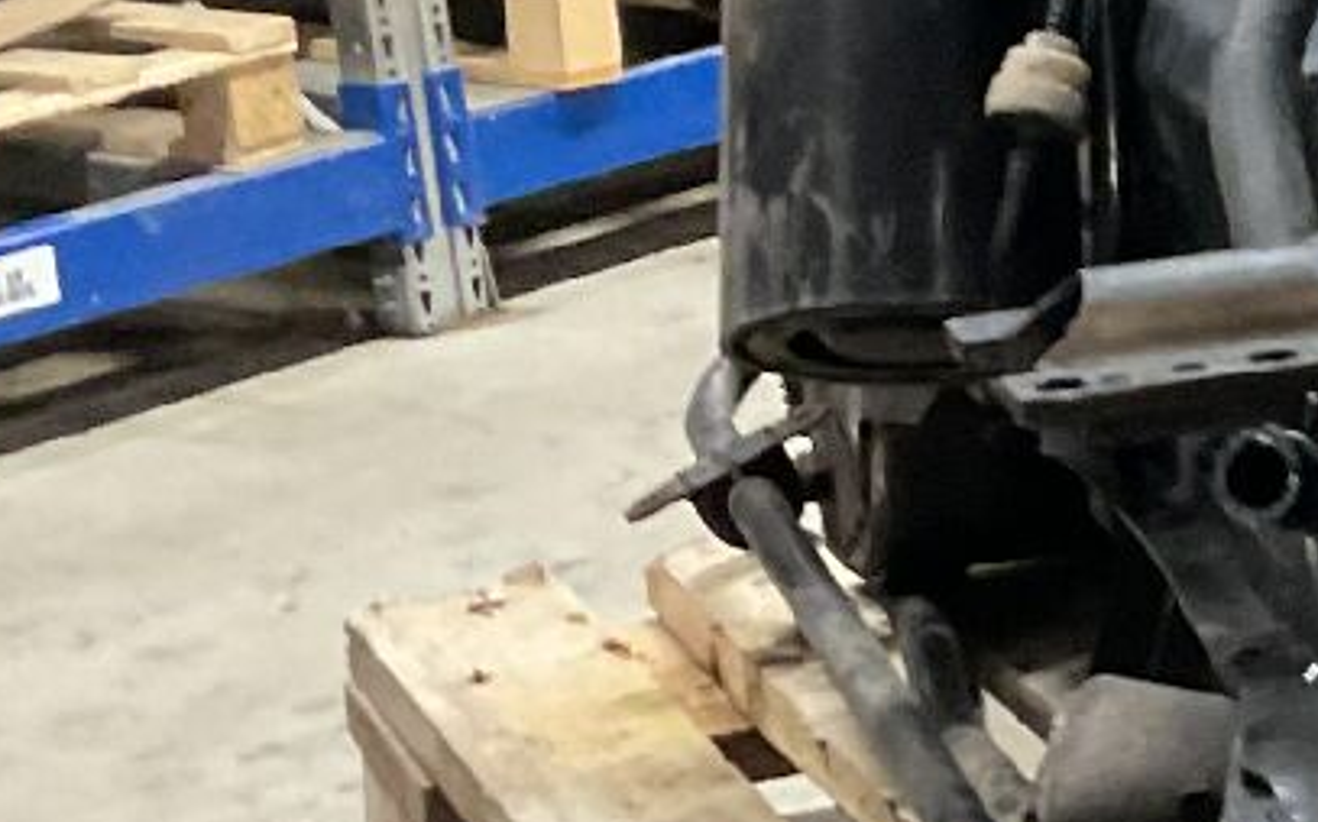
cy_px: 403
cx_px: 2233
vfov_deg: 9.0
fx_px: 5206
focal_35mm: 145
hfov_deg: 13.2
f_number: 1.8
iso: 250
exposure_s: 1/25
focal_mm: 3
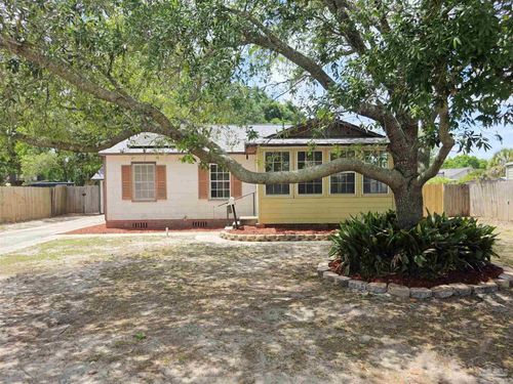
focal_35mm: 23
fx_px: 341
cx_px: 256
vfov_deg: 58.9
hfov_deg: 73.9
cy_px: 192
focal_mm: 6.3
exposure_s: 1/2490
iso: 80
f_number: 1.7
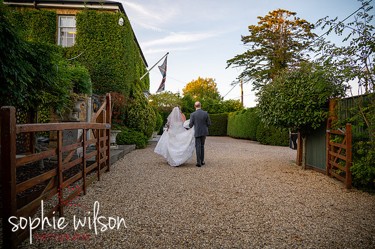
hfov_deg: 73.8
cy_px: 124
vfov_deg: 53.1
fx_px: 250
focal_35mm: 24
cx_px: 188
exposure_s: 1/250
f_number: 4
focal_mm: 24
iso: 250
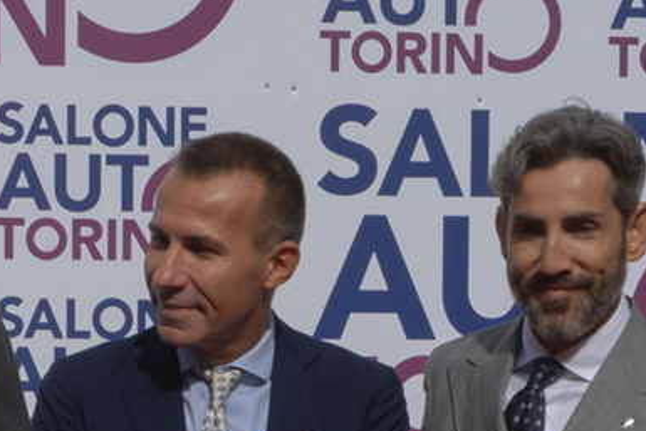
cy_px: 798
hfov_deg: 9.4
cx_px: 54
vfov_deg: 6.2
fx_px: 3913
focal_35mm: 218
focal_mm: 37.6
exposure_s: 1/160
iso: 400
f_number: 16
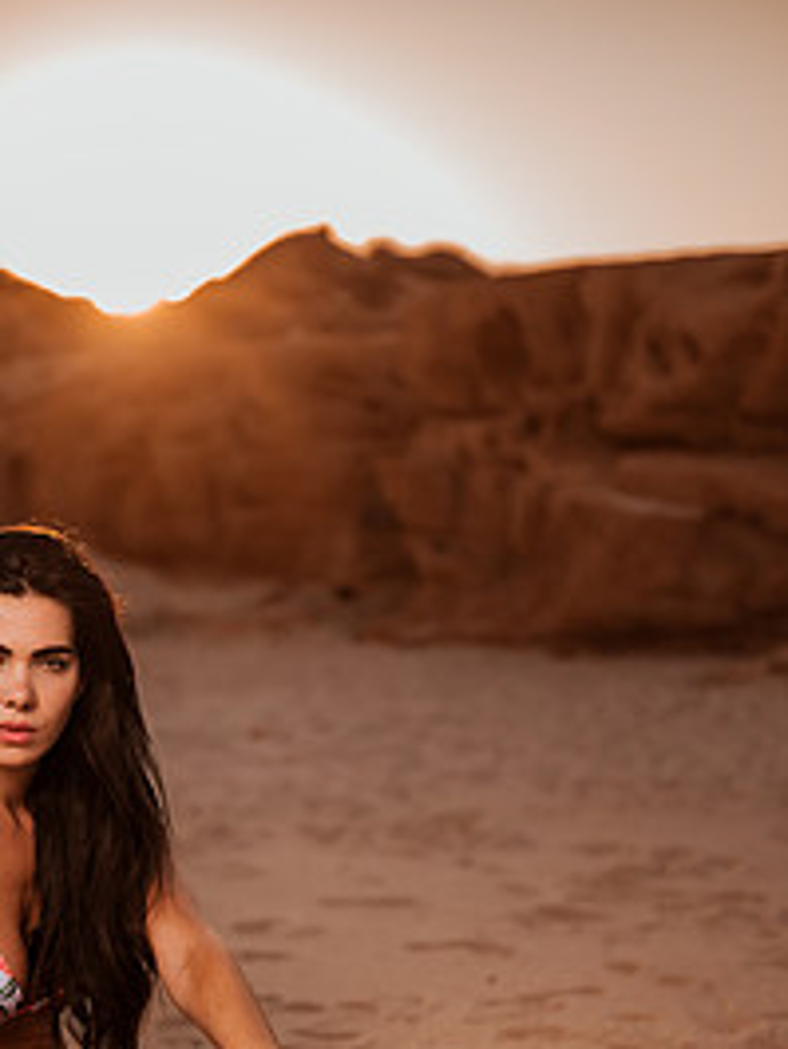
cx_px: 244
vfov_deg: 32.8
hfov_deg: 25.5
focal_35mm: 57
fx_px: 1729
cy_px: 843
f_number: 1.4
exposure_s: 1/3200
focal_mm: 35
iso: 50
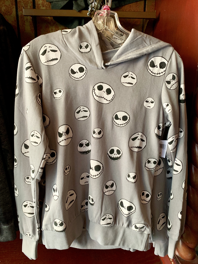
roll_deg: -2.8
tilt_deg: -15.1
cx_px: 99
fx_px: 198
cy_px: 132
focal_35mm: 26
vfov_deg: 67.3
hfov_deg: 53.1
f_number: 1.8
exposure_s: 1/60
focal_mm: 4.25
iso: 400
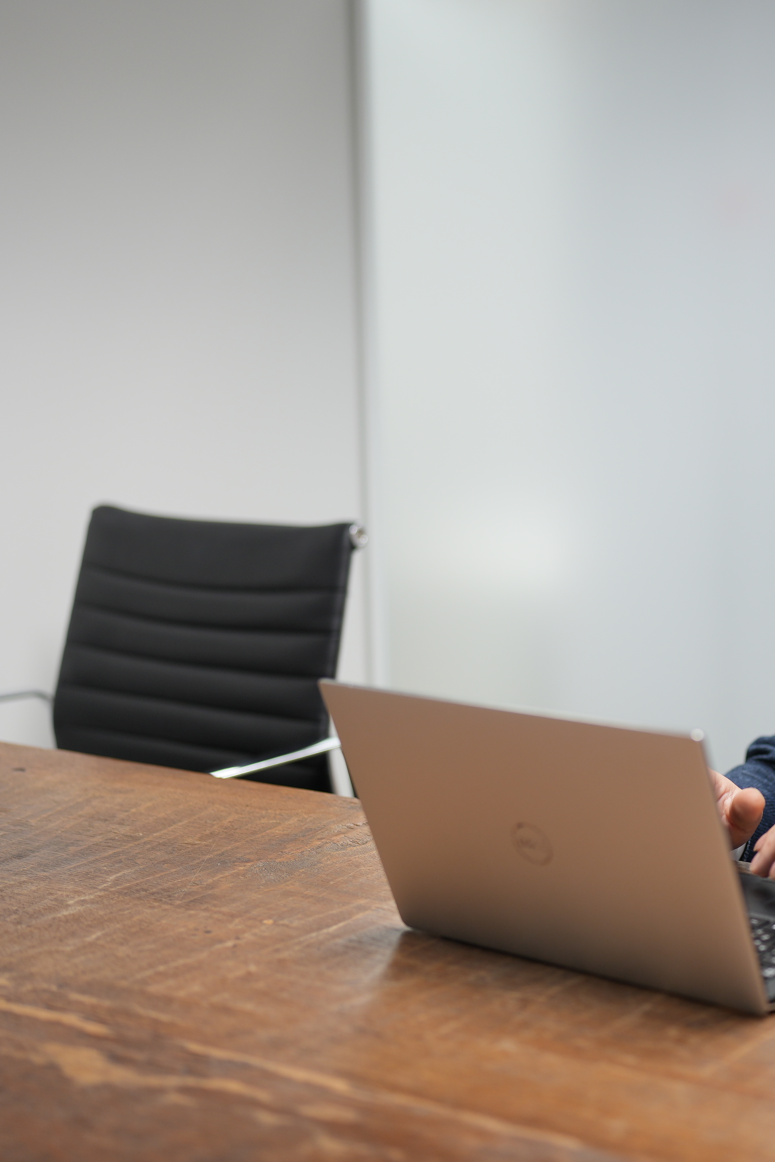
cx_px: 712
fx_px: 1711
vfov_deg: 37.5
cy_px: 577
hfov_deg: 24.7
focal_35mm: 53
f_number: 1.4
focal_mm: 35
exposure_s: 1/100
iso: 160
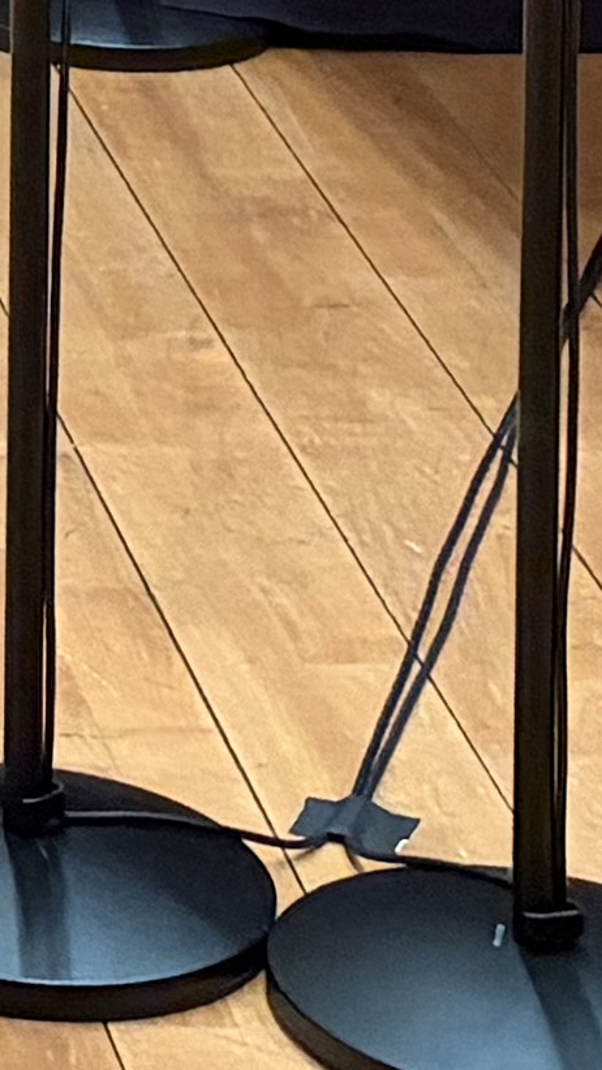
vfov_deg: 9.9
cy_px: -1284
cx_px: -1398
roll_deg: +0.9
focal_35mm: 197
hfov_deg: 5.6
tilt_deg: -4.8
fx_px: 5589
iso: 500
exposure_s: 1/30
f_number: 1.6
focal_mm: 5.96
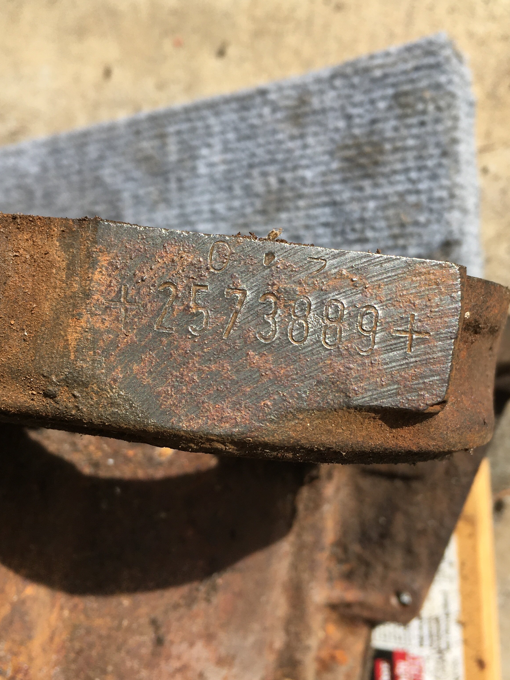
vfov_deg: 49.0
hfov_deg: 37.7
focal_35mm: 38
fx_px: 746
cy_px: 346
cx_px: 259
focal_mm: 4.15
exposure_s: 1/463
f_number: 2.2
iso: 25
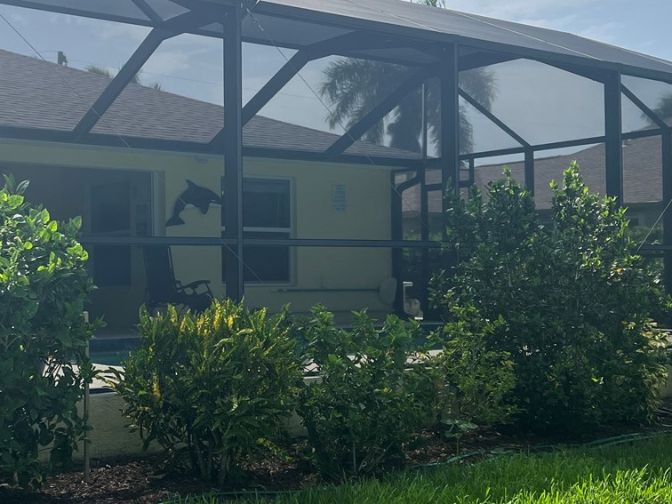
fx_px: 1068
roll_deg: +0.4
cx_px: 222
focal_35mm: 55
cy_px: 252
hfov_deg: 34.6
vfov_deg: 26.6
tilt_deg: +1.4
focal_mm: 5.7
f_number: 1.5
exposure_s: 1/4444
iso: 50
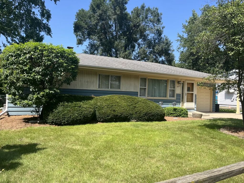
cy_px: 92
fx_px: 183
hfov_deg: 67.3
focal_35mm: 26
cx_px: 122
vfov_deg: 53.1
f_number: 1.6
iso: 50
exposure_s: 1/1647
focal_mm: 5.1
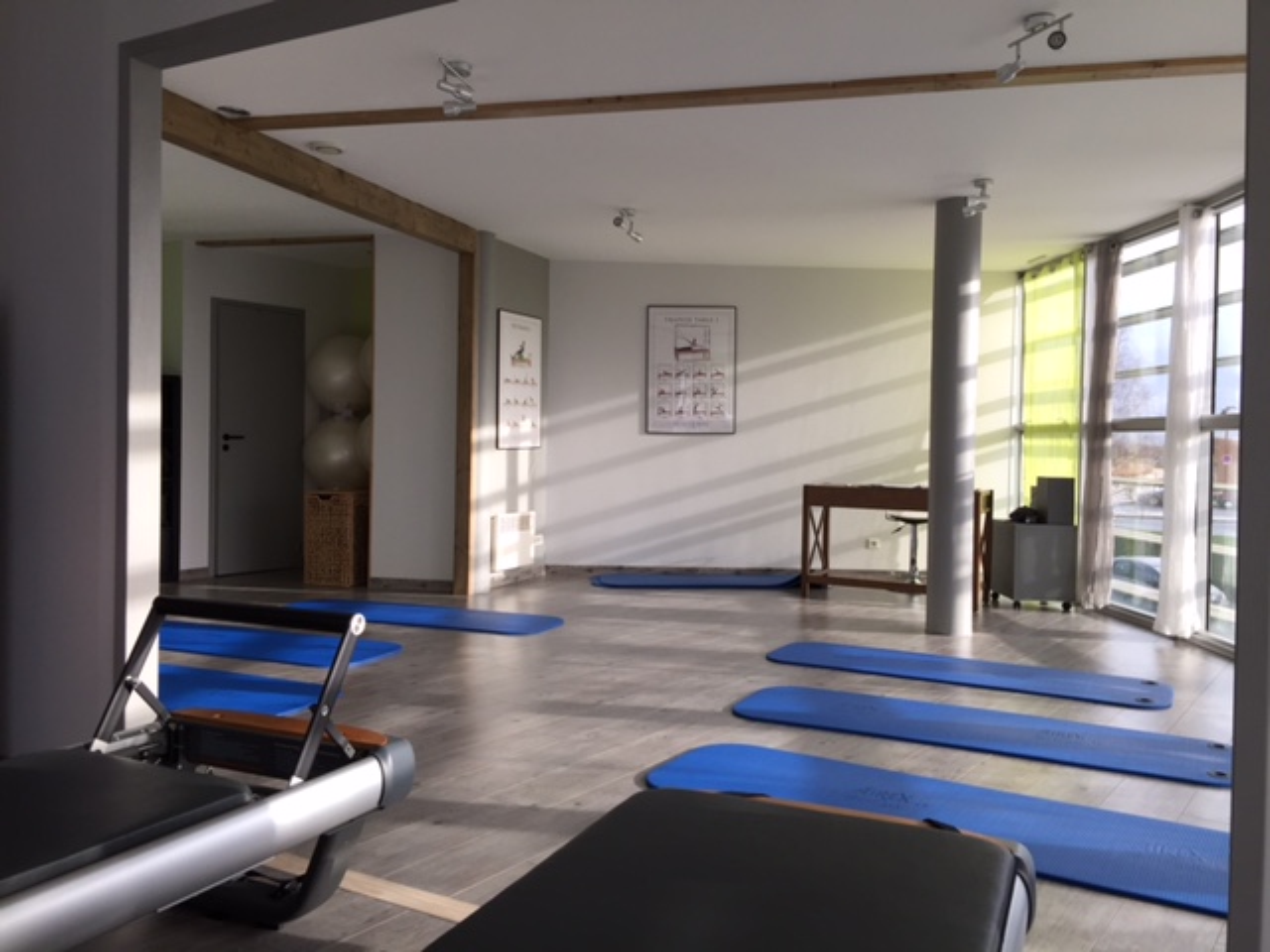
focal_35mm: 29
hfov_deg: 61.7
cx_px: 635
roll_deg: -2.1
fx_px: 1064
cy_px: 476
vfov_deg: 48.2
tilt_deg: -0.8
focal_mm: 4.15
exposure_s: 1/120
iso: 40
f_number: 2.2
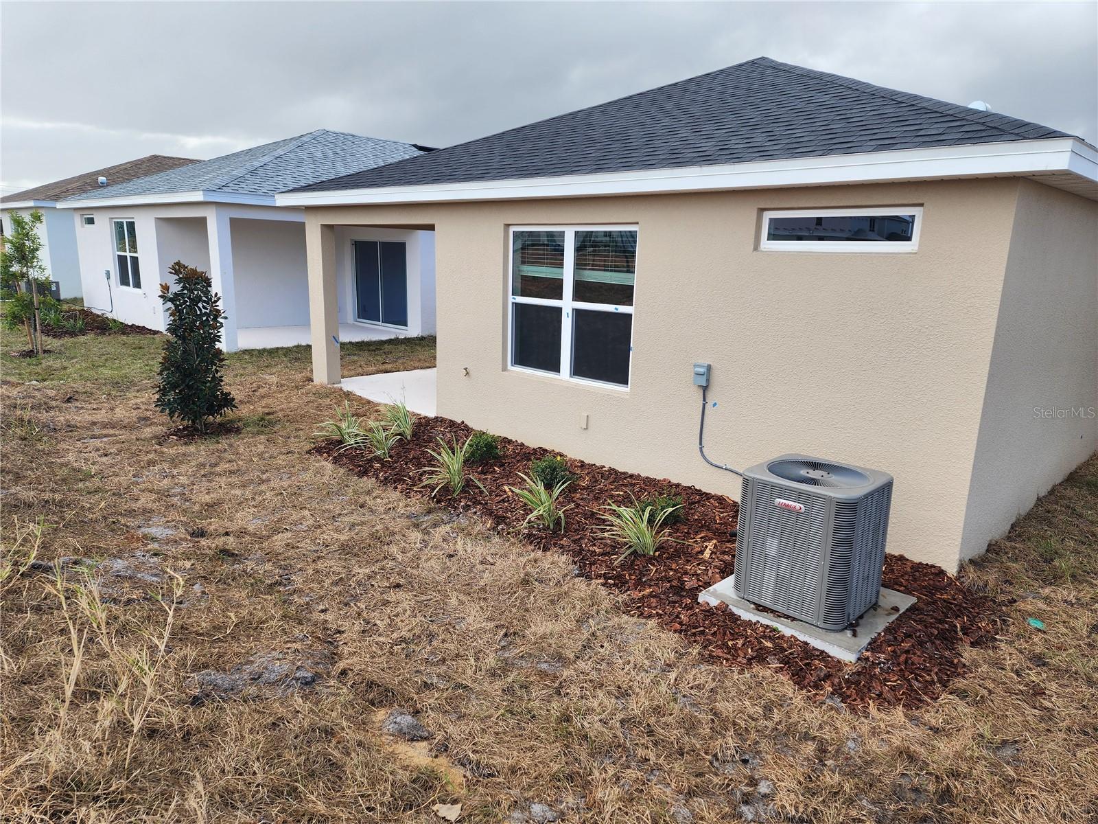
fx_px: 730
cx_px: 549
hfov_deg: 73.9
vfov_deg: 58.9
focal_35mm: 23
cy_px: 412
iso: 12
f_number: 1.8
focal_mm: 6.4
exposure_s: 1/381
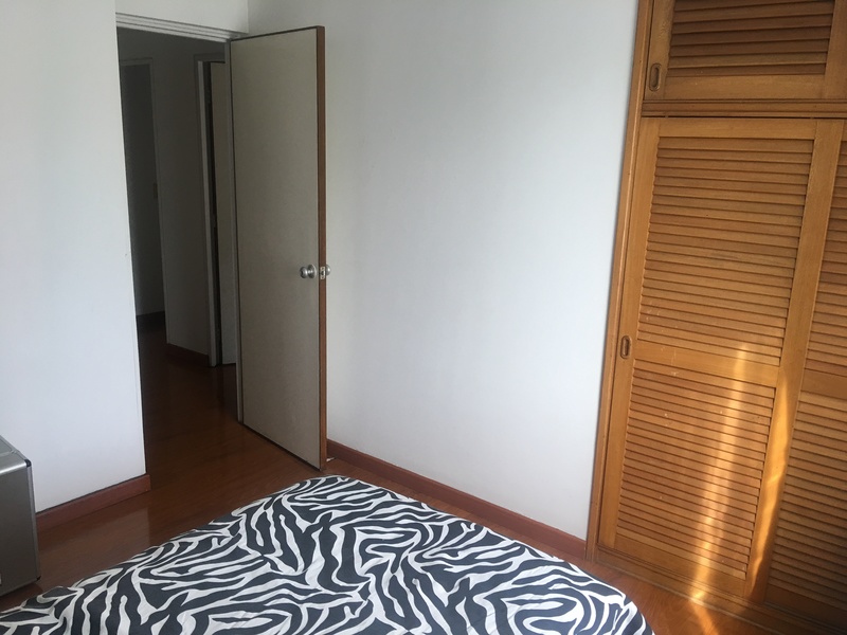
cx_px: 424
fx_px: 710
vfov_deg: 48.2
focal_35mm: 29
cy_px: 318
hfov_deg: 61.7
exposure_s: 1/30
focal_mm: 4.15
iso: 25
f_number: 2.2
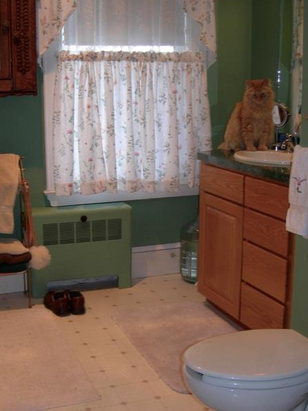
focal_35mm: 49
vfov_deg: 38.9
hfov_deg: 29.7
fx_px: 581
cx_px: 143
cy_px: 216
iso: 50
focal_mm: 7.8
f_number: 2.8
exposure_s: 1/30
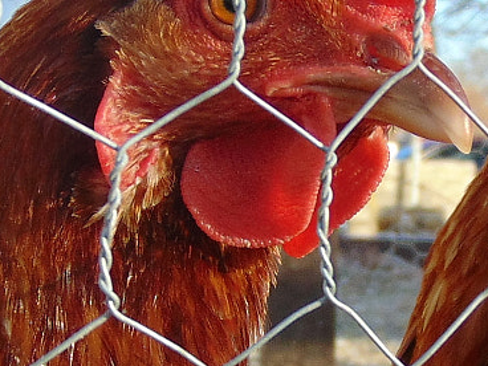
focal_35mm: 152
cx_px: 241
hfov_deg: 13.0
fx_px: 2143
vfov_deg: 9.7
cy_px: 318
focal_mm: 6.3
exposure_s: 1/200
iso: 80
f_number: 3.2
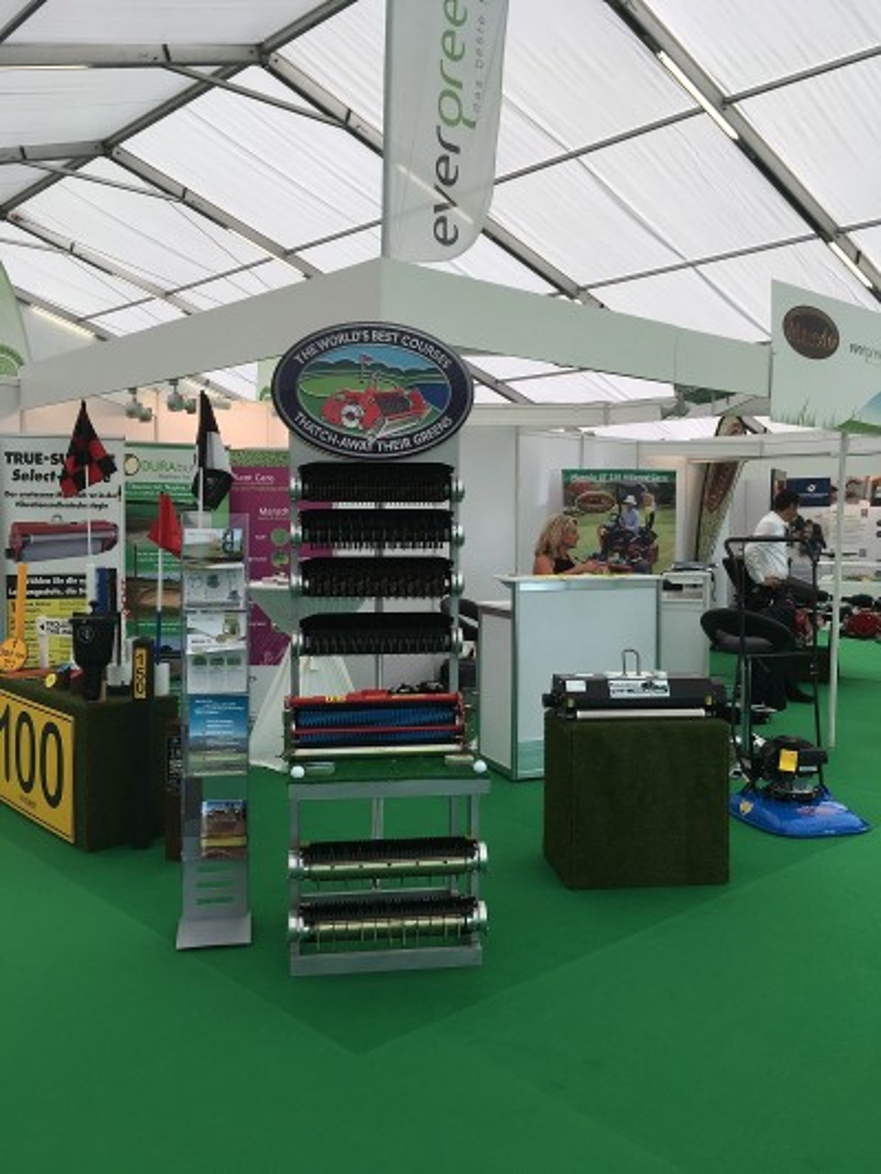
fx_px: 984
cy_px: 587
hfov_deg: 48.2
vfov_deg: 61.6
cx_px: 440
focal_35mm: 29
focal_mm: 4.15
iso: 25
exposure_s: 1/242
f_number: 2.2
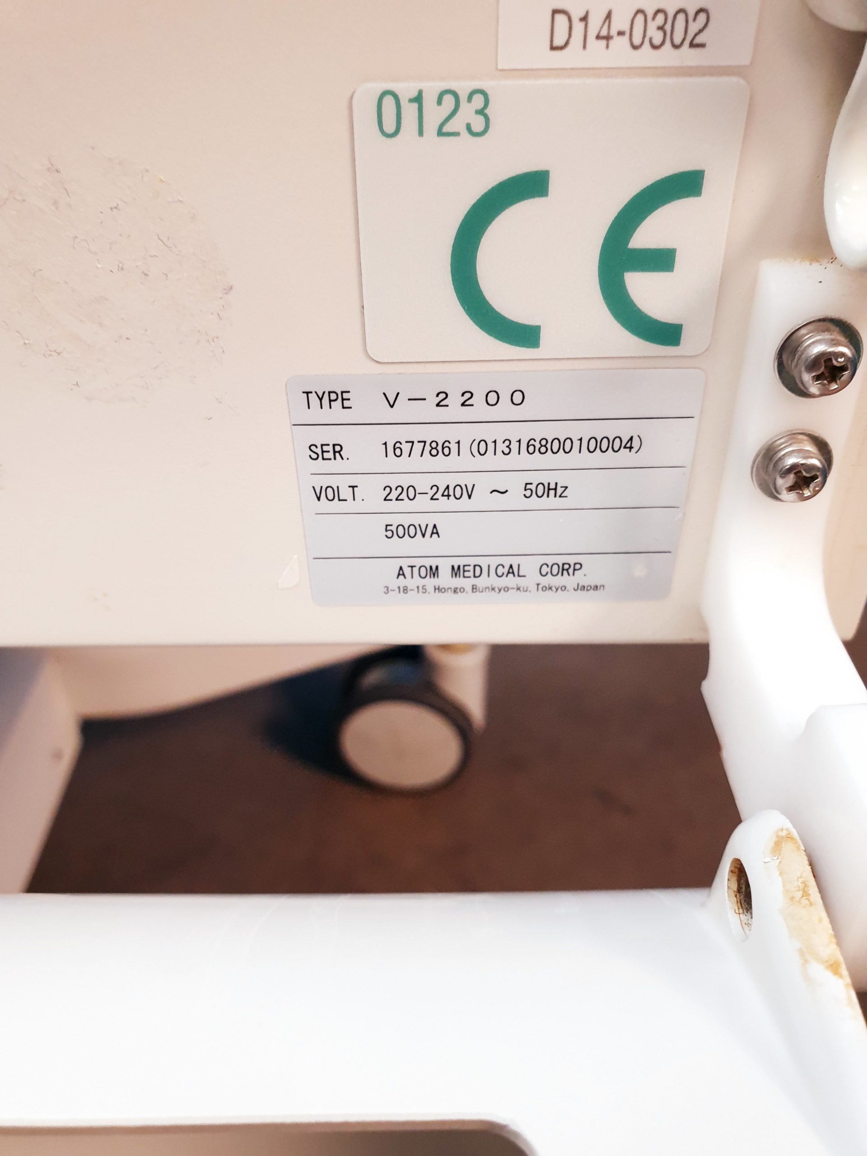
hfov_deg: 53.1
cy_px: 578
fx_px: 868
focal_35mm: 26
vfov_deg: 67.3
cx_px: 434
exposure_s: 1/50
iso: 200
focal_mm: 4.3
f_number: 2.4
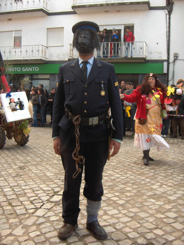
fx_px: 276
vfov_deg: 47.8
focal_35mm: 39
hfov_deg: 36.9
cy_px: 122
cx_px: 92
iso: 100
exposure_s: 1/225
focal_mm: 8
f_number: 2.8
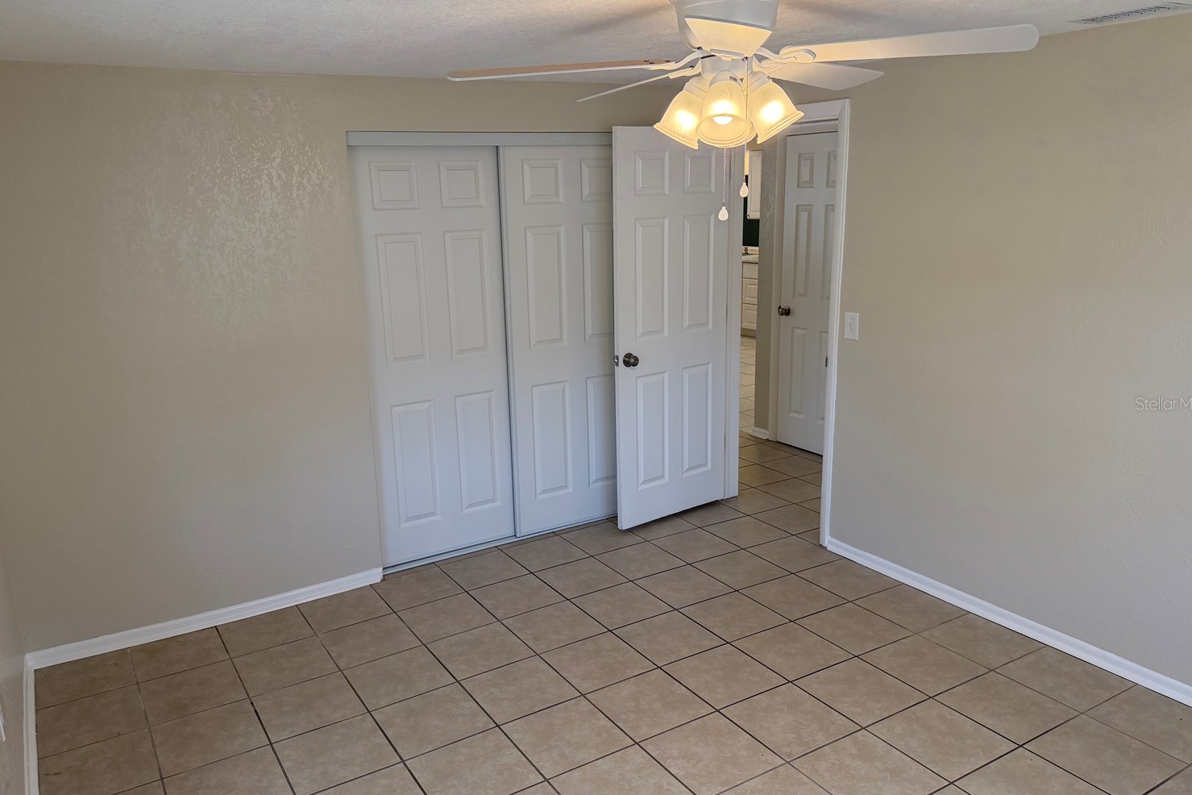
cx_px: 567
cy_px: 403
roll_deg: +1.7
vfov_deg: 47.9
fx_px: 894
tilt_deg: -13.5
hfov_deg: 67.3
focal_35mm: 27
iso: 160
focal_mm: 6.76
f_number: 1.78
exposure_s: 1/222
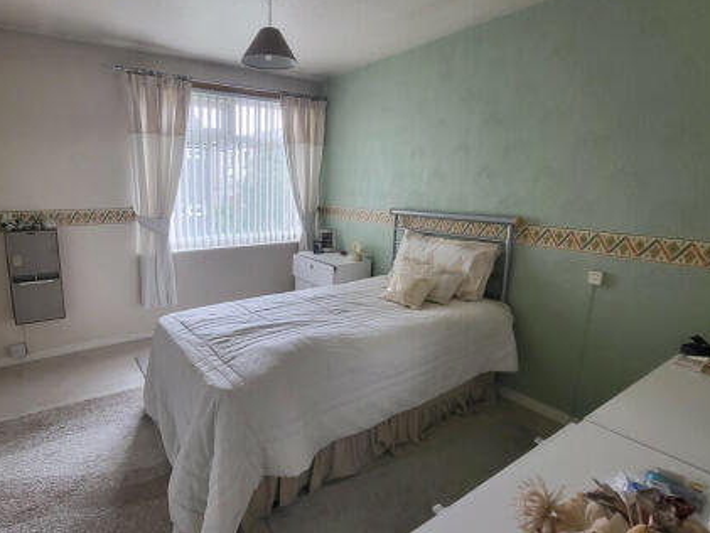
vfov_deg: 71.6
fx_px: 369
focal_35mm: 18
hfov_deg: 86.0
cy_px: 254
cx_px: 266
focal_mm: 1.74
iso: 100
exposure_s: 1/50
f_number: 2.2
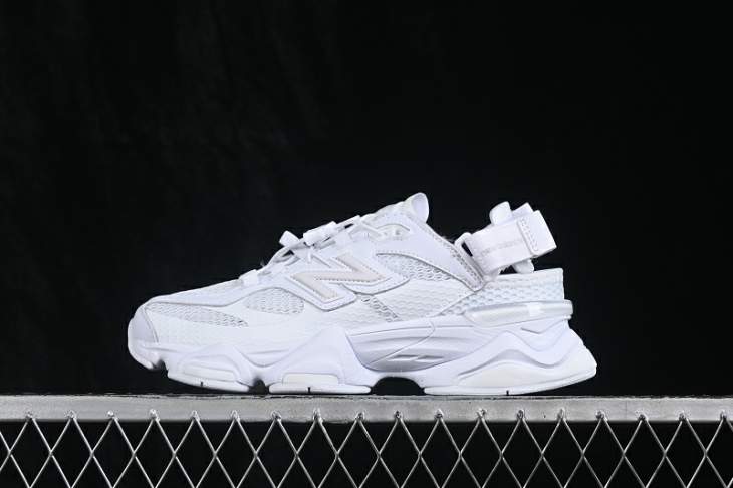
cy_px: 244
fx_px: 1526
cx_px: 366
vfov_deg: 18.2
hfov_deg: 27.0
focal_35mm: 75
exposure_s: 1/80
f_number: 8
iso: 160
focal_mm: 50
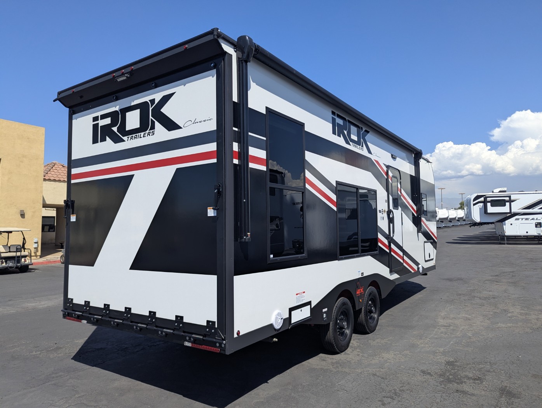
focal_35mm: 24
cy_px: 204
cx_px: 271
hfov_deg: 71.5
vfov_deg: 56.9
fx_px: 376
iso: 49
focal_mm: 6.81
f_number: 1.85
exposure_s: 1/2358
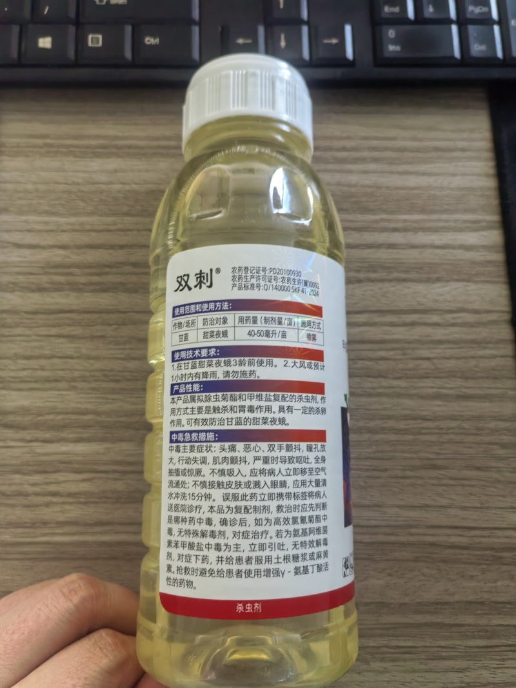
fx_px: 537
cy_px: 344
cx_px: 258
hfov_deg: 51.3
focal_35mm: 27
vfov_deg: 65.3
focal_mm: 5.52
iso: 200
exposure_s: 1/33.2
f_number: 1.9
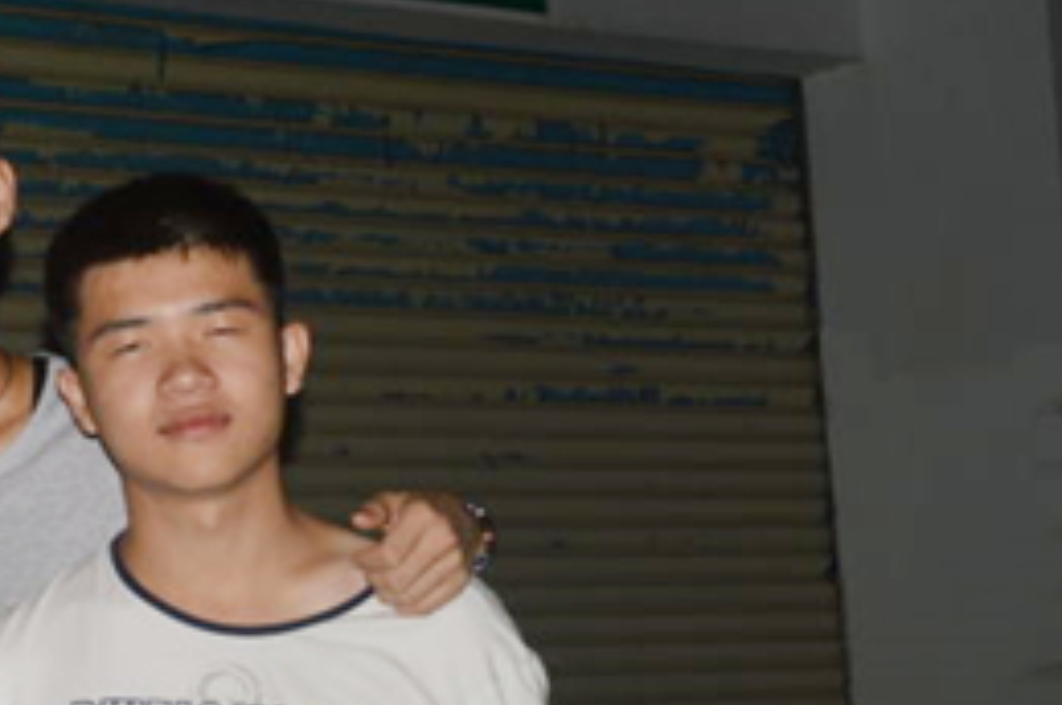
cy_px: 166
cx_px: -45
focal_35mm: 132
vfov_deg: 10.3
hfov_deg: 15.2
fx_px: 3889
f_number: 6.3
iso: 100
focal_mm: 38
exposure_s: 1/40
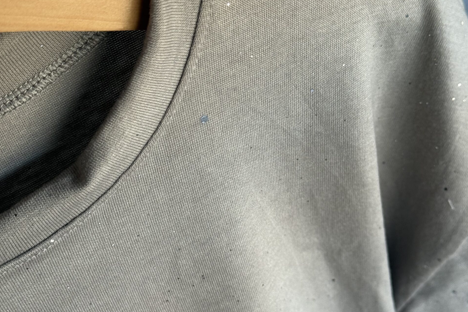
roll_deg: +19.6
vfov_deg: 20.3
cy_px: 182
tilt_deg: -43.1
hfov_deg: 30.1
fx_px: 871
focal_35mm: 67
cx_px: 234
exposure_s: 1/180
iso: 50
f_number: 1.78
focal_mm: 6.76
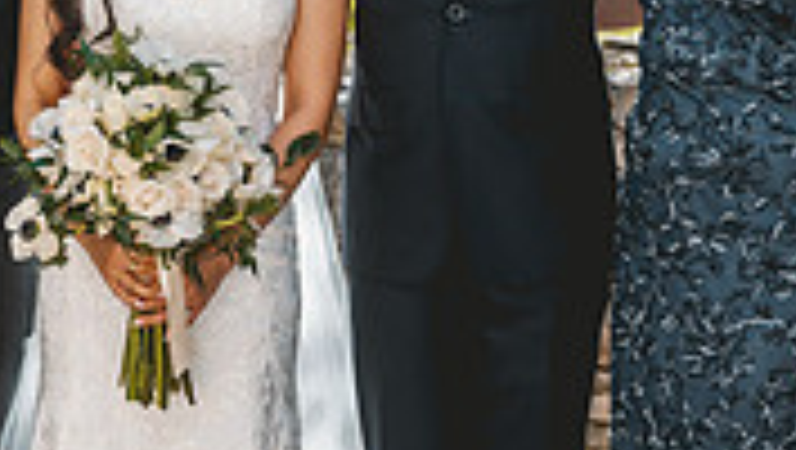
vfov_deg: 8.8
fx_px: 2916
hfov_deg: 15.5
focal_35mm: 138
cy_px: 126
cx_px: 214
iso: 80
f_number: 2.8
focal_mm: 34.5
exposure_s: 1/800
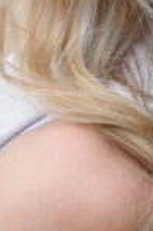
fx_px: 2856
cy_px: -123
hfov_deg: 3.1
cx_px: 93
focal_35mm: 447
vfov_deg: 4.6
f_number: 13
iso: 1000
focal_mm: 48
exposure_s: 1/640
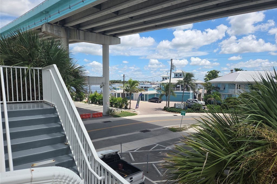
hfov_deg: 73.8
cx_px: 139
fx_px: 185
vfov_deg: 53.1
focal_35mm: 24
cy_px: 97
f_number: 1.8
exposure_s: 1/4885
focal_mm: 5.4
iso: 80
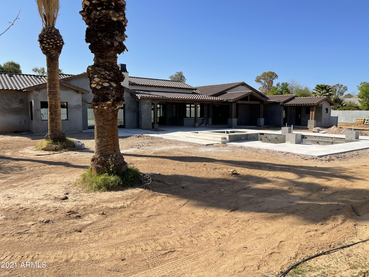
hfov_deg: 67.3
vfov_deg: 53.1
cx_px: 184
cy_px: 138
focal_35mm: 26
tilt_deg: -6.1
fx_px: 277
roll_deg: -0.4
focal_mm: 5.1
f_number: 1.6
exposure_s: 1/3663
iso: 32
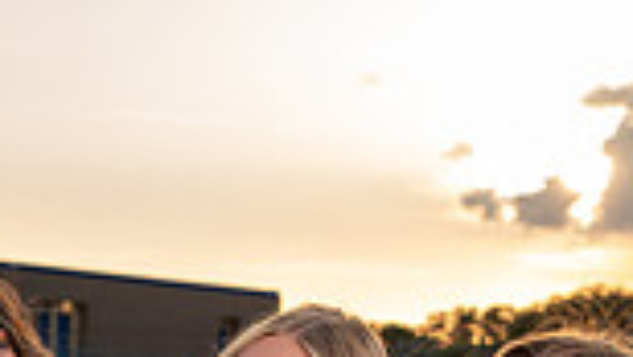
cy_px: 915
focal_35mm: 107
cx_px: 70
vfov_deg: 9.7
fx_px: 1798
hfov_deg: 19.6
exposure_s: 1/250
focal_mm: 35
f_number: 4
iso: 400
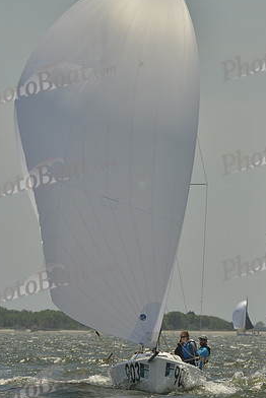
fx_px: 4746
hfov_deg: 3.2
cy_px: 216
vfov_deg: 4.8
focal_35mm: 429
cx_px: 169
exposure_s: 1/1250
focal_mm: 290
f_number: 11
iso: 280
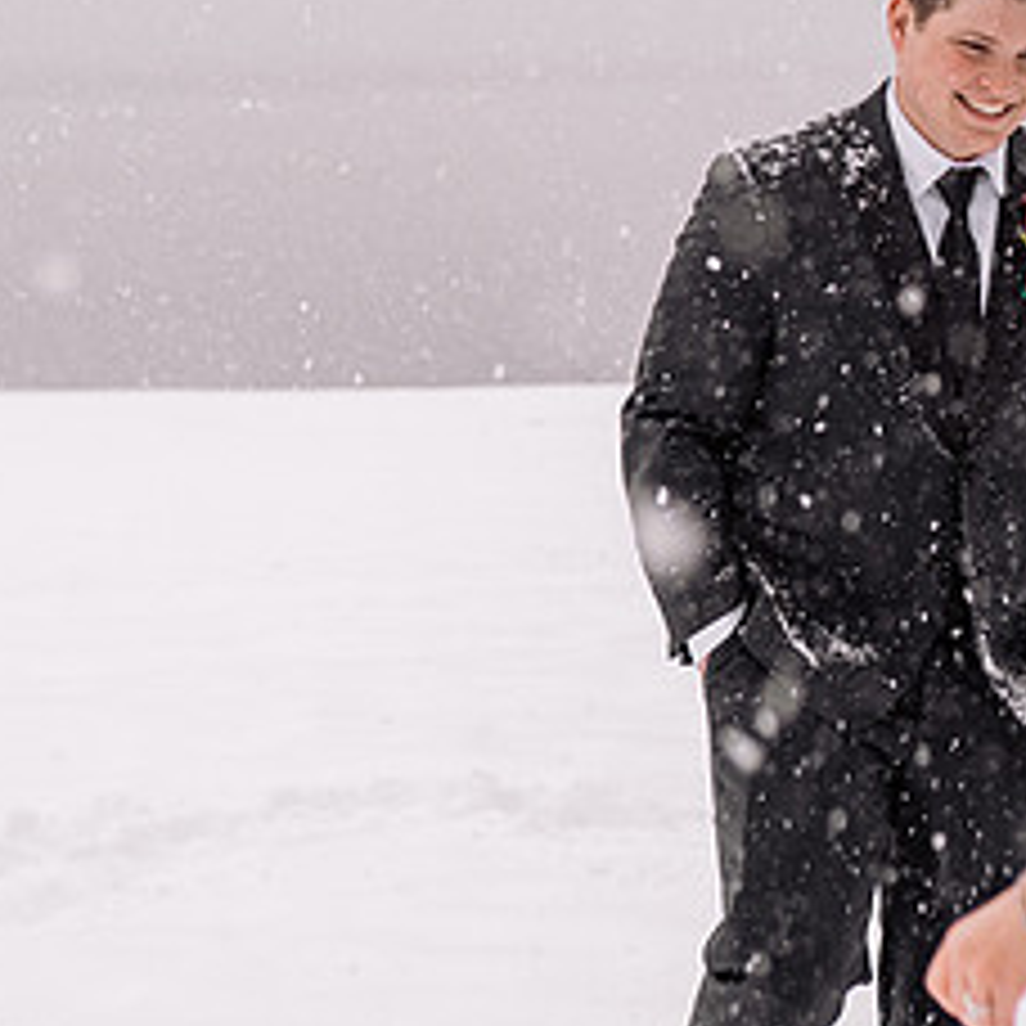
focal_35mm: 101
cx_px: 824
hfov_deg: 17.1
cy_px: 131
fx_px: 3387
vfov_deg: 17.0
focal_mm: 35
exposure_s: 1/200
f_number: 2.5
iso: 100
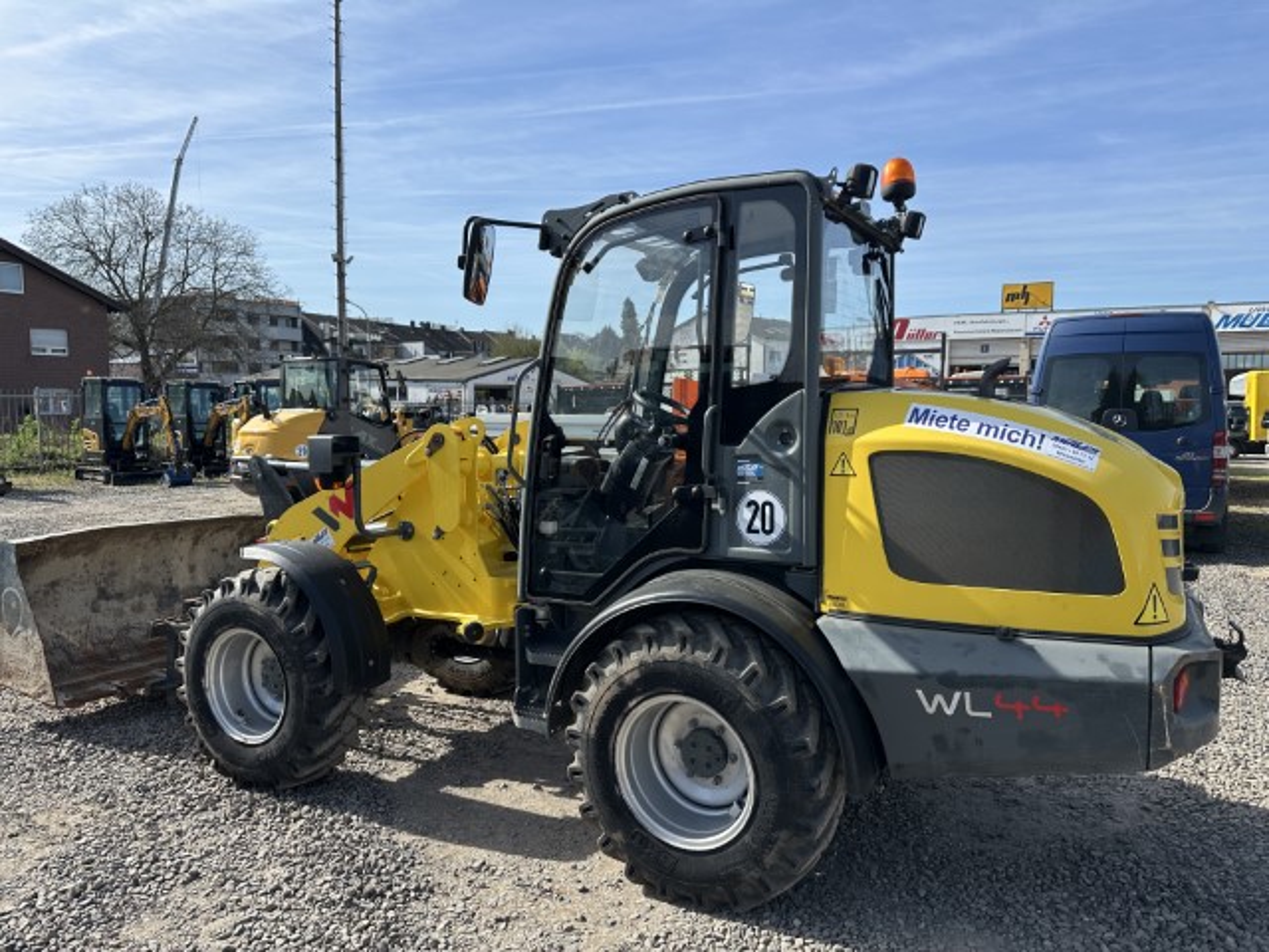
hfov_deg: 71.6
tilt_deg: -6.9
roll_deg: +0.5
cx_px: 634
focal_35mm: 24
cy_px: 476
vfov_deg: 56.8
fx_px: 880
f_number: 1.78
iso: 80
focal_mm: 6.86
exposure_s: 1/3597
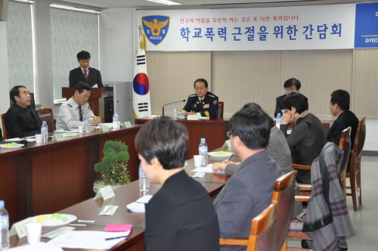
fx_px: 708
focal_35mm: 68
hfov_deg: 29.9
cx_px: 189
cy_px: 126
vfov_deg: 20.1
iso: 800
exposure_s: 1/80
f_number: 4.8
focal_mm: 45
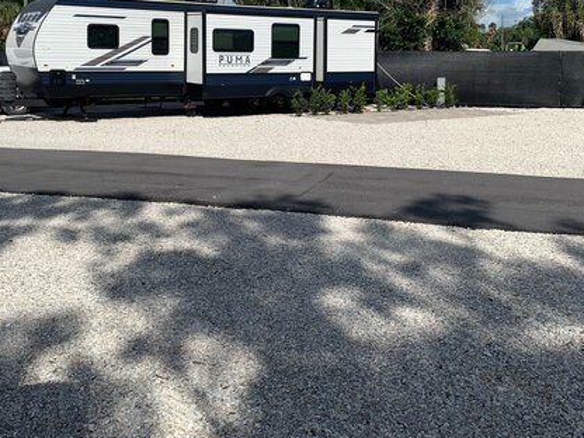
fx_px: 675
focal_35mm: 40
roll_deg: -0.2
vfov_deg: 35.2
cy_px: 114
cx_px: 244
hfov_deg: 46.6
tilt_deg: -3.6
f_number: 1.8
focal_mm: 4.25
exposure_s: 1/4464
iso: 25
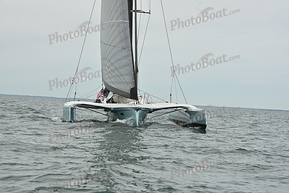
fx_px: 723
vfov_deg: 15.2
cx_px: 144
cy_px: 96
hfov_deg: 22.6
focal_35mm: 90
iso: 320
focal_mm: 90
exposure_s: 1/1250
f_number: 10
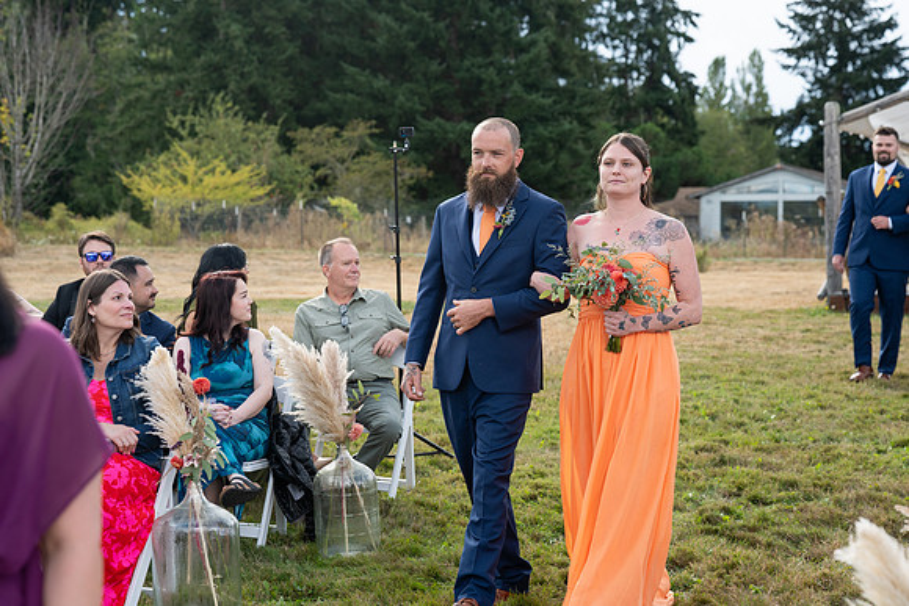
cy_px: 303
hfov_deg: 30.1
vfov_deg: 20.3
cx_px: 454
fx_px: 1692
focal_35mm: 67
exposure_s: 1/800
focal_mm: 67
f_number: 4.5
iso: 400
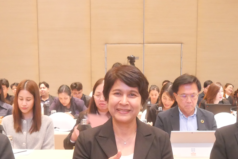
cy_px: 163
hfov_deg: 27.3
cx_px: 112
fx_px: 489
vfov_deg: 17.9
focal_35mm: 74
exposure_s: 1/25
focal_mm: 17
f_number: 3.8
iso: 3200
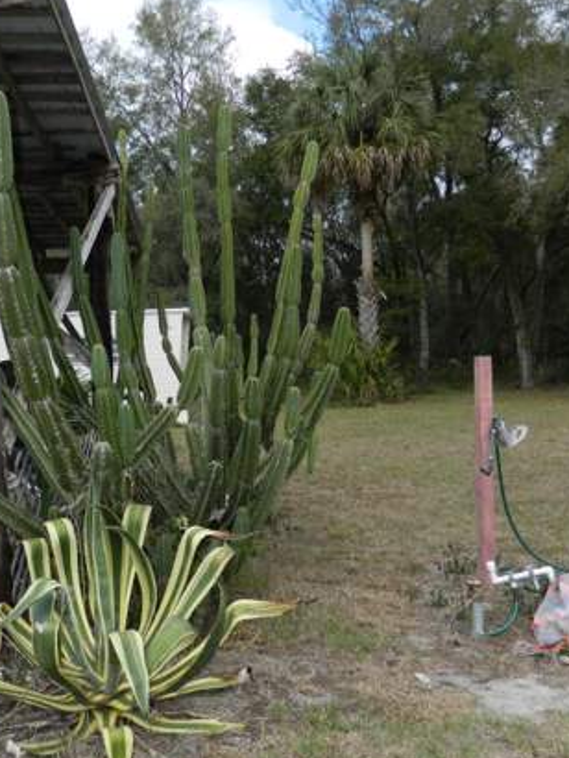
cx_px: 209
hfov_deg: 36.6
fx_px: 854
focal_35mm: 39
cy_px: 368
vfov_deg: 47.8
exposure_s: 1/800
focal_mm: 4.5
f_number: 3.1
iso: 110
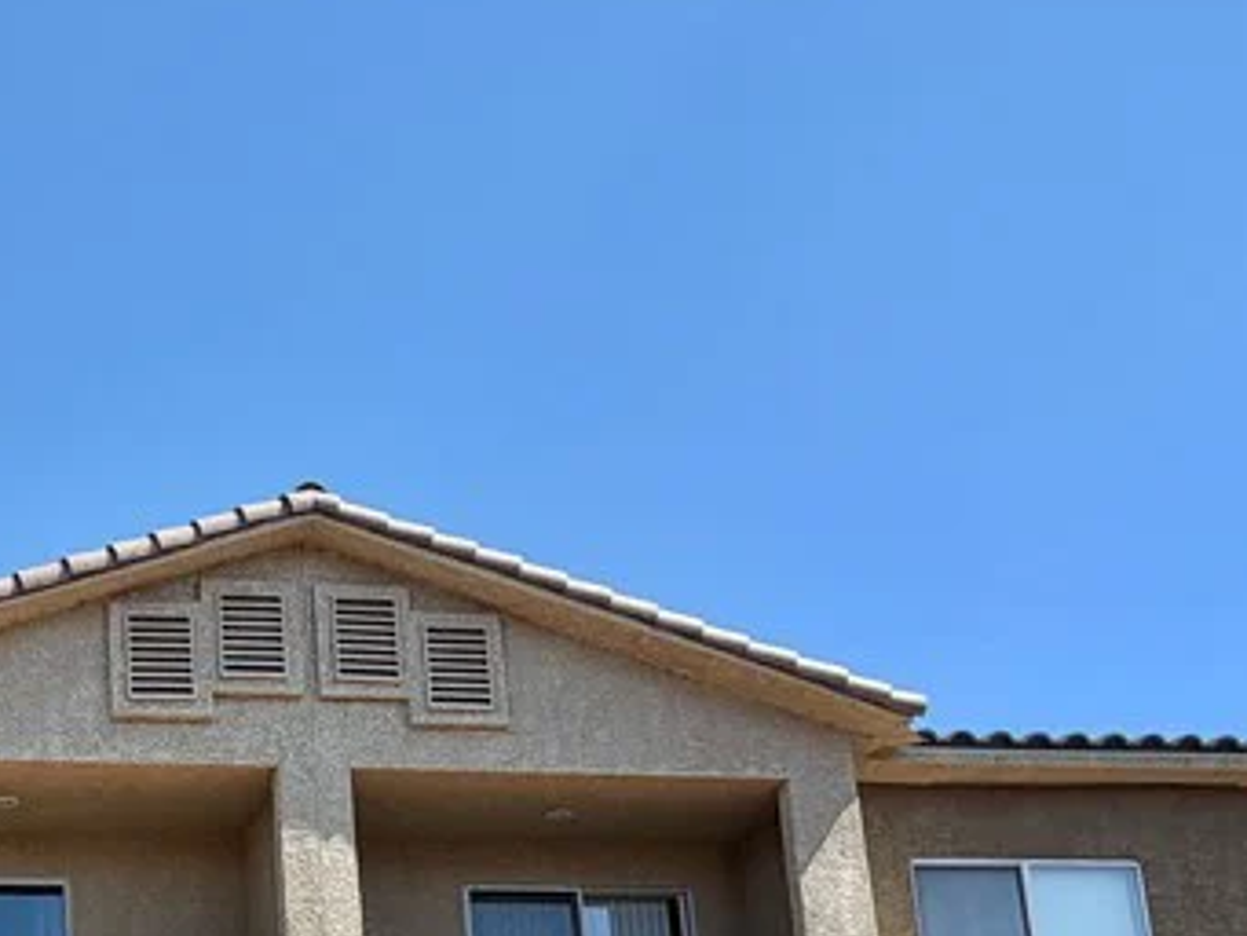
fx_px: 1514
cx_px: -44
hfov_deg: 38.8
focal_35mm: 42
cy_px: 1177
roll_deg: +0.7
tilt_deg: +10.4
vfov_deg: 28.8
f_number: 2.2
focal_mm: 2.22
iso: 25
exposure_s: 1/770
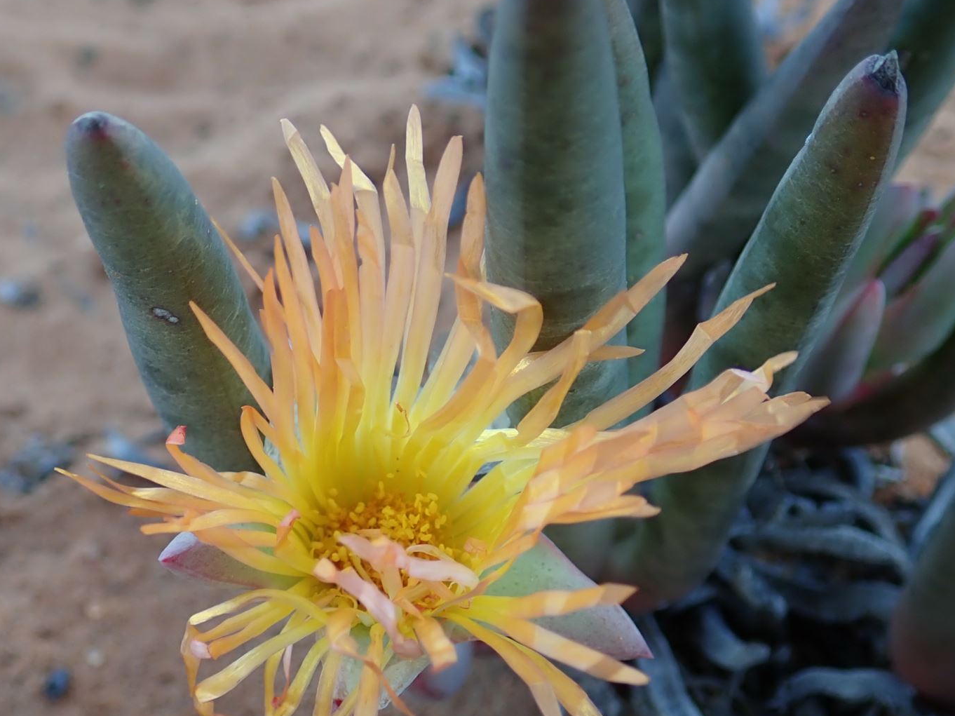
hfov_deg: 40.4
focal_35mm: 47
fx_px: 1296
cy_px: 494
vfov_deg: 30.6
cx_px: 428
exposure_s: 1/60
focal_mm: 5.87
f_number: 2.4
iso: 100
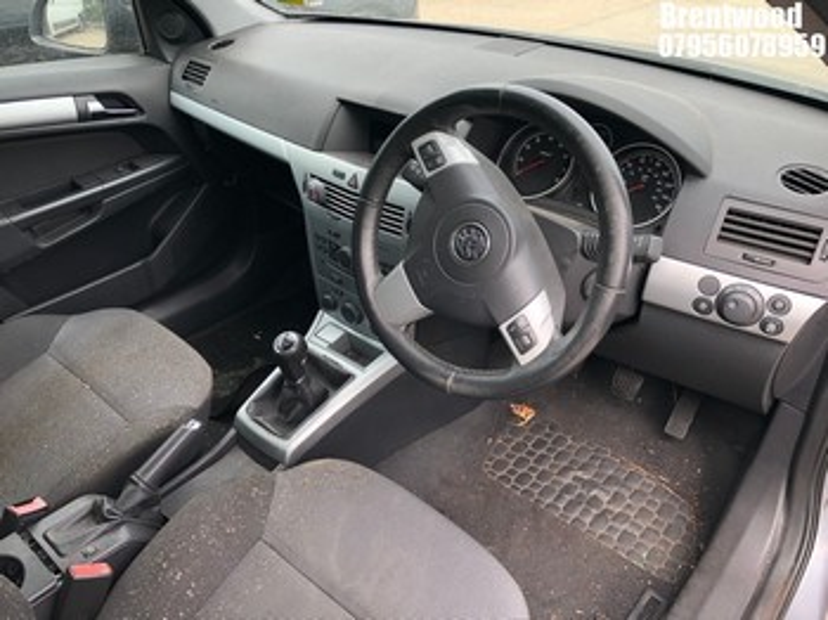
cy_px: 310
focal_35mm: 28
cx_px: 414
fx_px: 669
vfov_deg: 49.7
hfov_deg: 63.5
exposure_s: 1/120
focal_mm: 4
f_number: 1.8
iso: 25
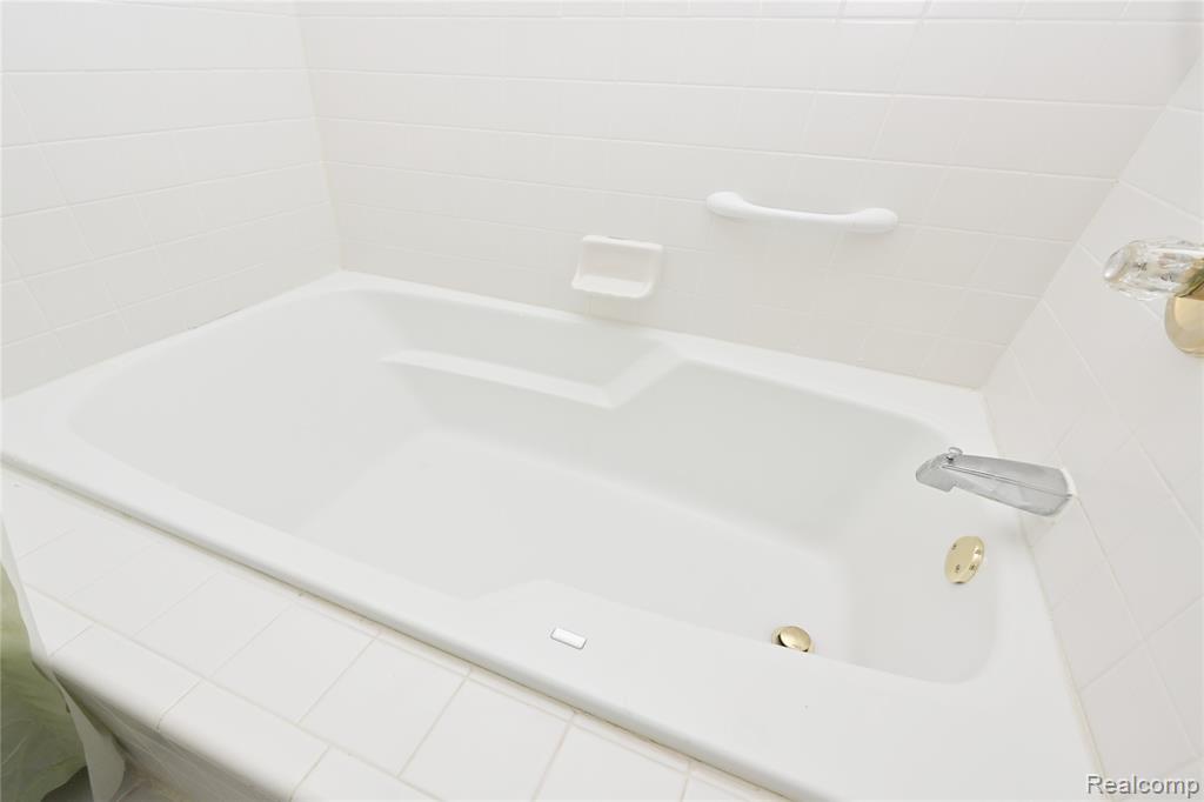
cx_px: 602
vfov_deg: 81.2
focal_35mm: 14
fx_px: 468
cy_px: 401
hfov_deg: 104.3
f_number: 13
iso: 250
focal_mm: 14
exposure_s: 1/60
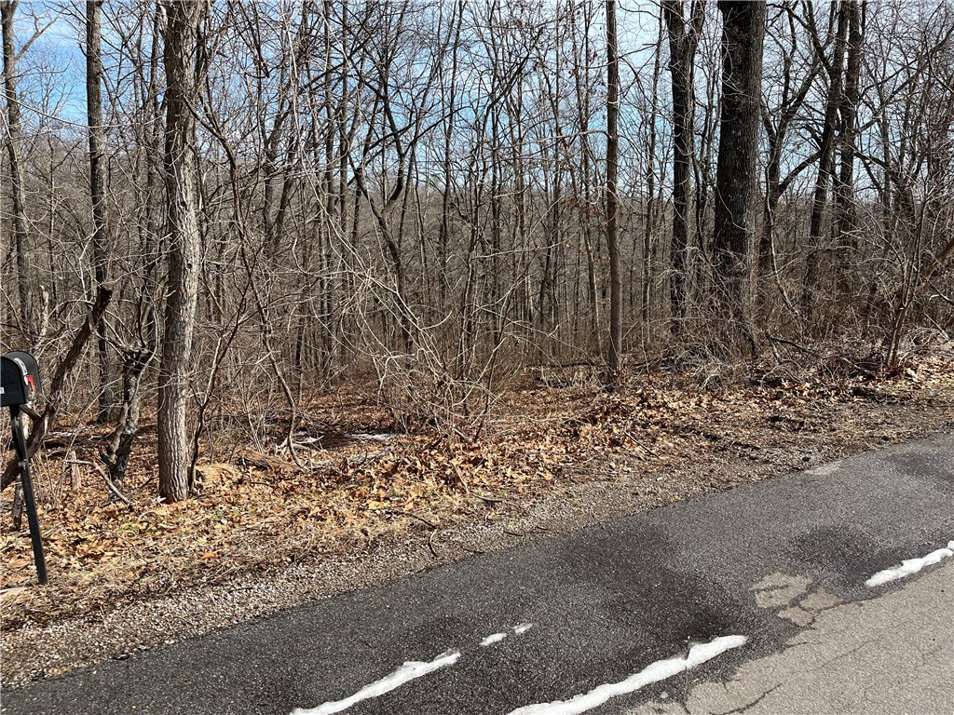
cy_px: 358
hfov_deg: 67.3
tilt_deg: -13.7
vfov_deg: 53.1
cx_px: 477
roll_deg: +1.4
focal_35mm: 26
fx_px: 717
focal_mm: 5.1
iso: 50
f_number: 1.6
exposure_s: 1/1721
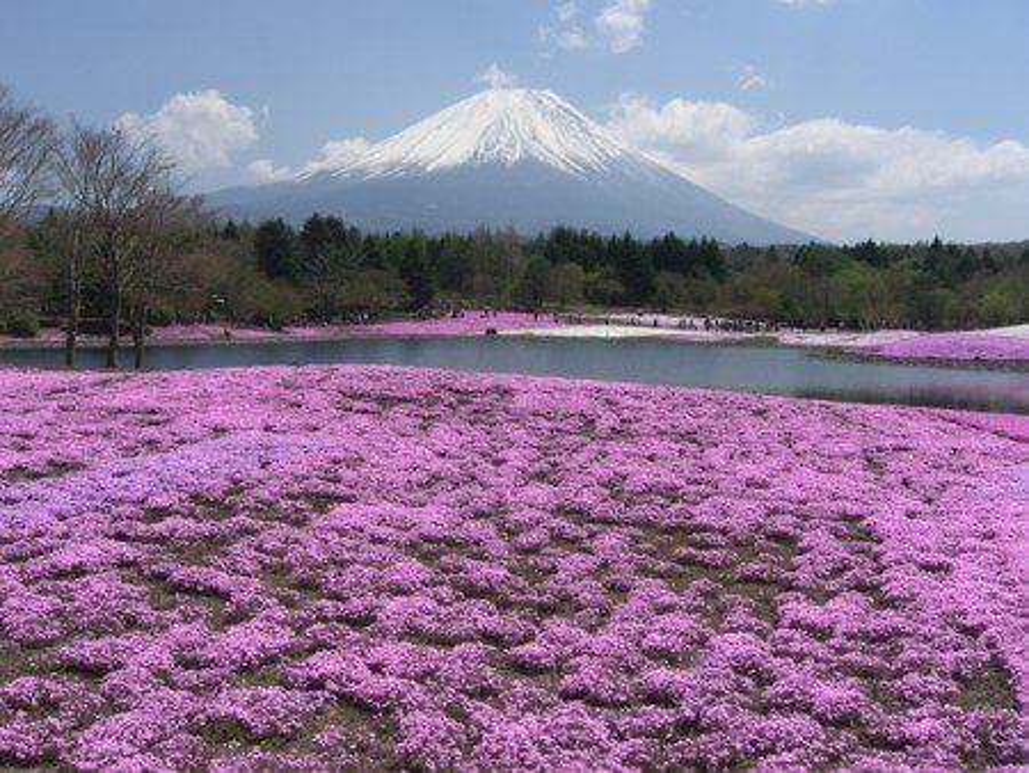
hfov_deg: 49.0
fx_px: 1130
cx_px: 514
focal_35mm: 38
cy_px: 386
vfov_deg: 37.8
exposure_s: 1/250
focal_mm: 7.9
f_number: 8
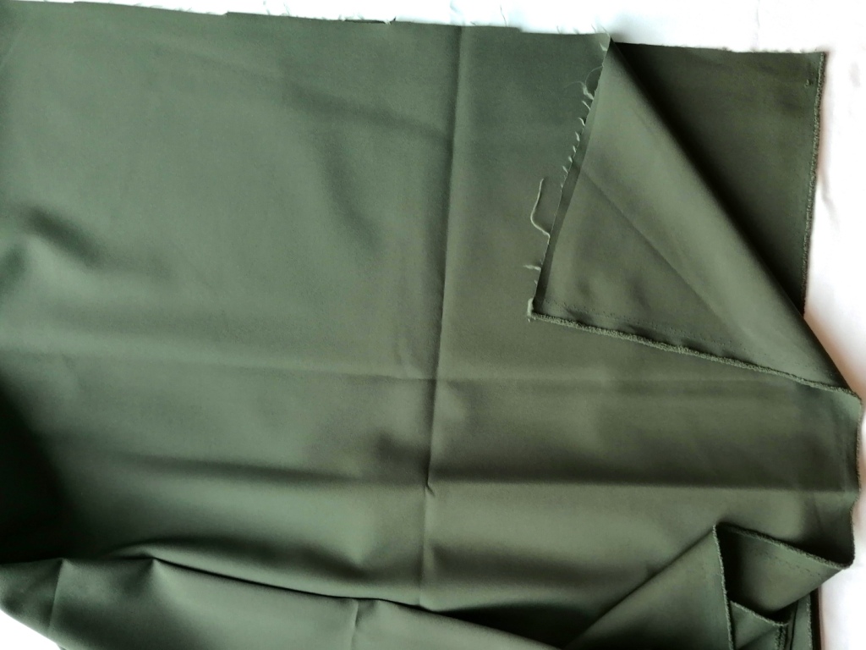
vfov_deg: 51.4
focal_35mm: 27
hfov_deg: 65.3
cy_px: 325
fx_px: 675
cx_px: 433
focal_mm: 4.75
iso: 50
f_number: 1.8
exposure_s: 1/50
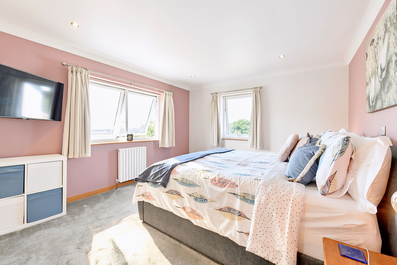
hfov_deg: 104.2
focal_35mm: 14
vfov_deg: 81.2
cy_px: 132
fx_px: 154
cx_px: 198
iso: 250
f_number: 16
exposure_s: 1/15
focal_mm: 14
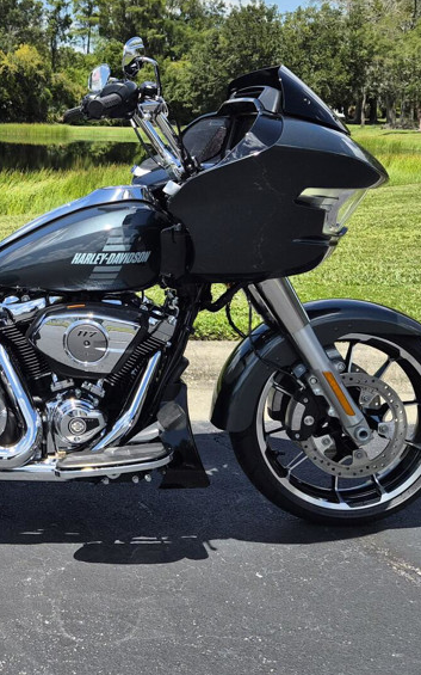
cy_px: 233
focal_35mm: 46
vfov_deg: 43.0
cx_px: 2
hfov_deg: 26.5
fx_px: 845
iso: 80
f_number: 1.8
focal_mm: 5.4
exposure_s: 1/4832
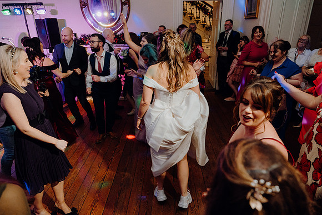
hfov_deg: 73.7
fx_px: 215
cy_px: 108
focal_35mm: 24
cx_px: 161
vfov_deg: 53.2
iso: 2500
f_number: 3.5
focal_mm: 24
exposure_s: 1/160
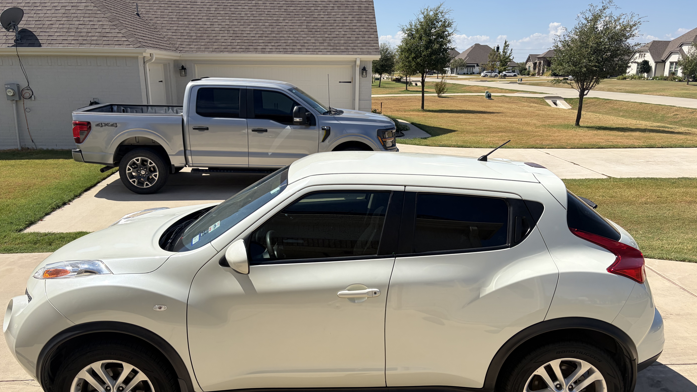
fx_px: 536
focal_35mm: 29
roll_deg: +0.0
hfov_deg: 66.1
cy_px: 218
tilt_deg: -14.5
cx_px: 342
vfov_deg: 40.1
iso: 50
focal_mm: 5.96
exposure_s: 1/4950
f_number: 1.6
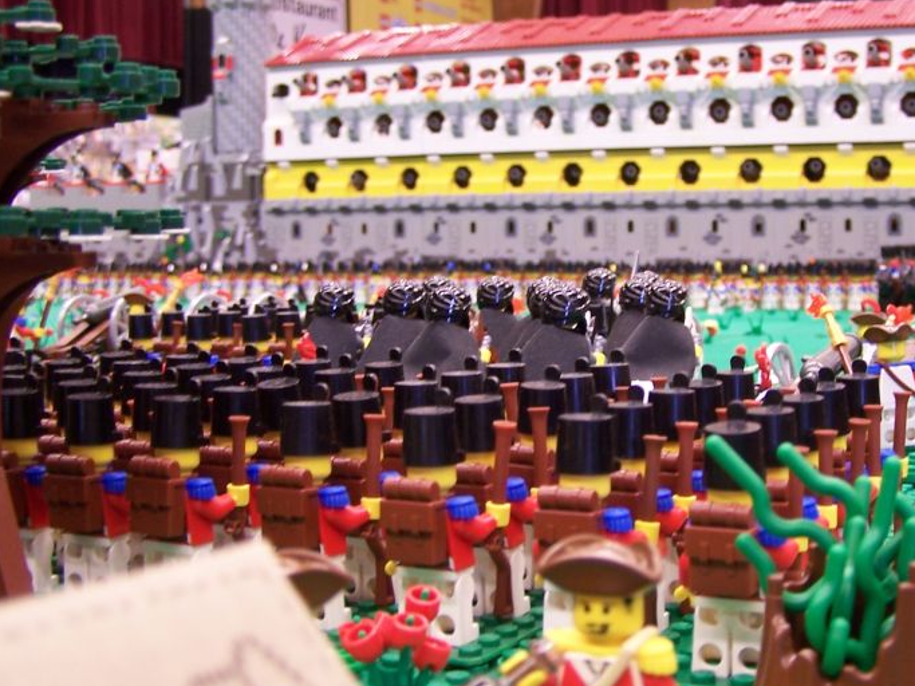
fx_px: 1506
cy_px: 340
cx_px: 596
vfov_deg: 25.7
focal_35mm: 57
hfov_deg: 33.5
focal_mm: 6.3
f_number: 2.8
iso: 80
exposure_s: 1/3
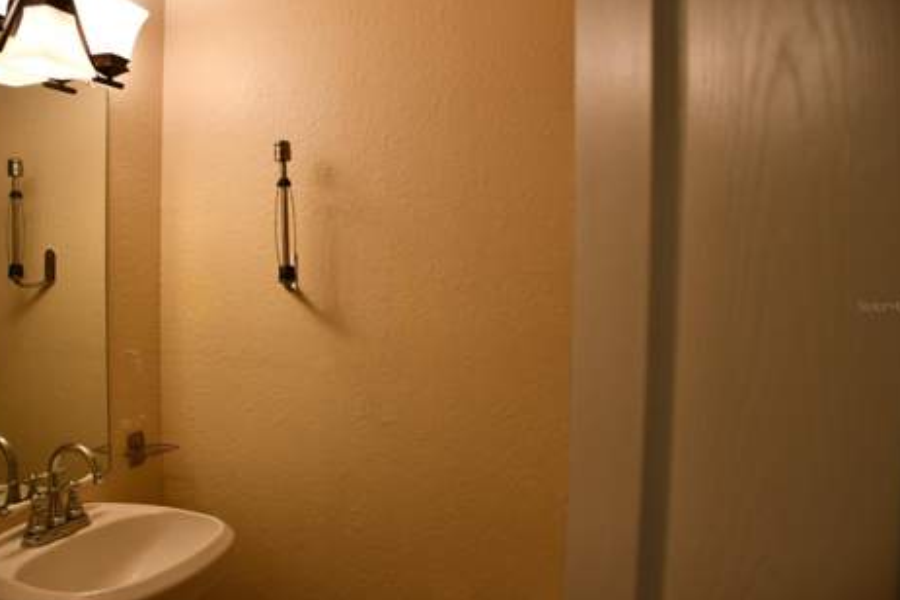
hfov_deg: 65.5
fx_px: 700
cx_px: 444
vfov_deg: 46.4
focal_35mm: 28
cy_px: 305
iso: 640
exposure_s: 1/250
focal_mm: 18
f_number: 3.5
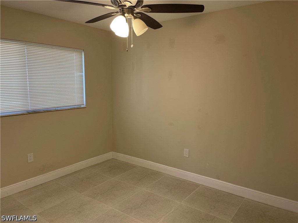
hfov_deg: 67.3
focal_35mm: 26
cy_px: 112
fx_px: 224
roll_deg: -0.6
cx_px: 149
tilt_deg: -9.9
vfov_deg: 53.1
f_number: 1.6
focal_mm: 5.1
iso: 100
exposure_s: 1/60
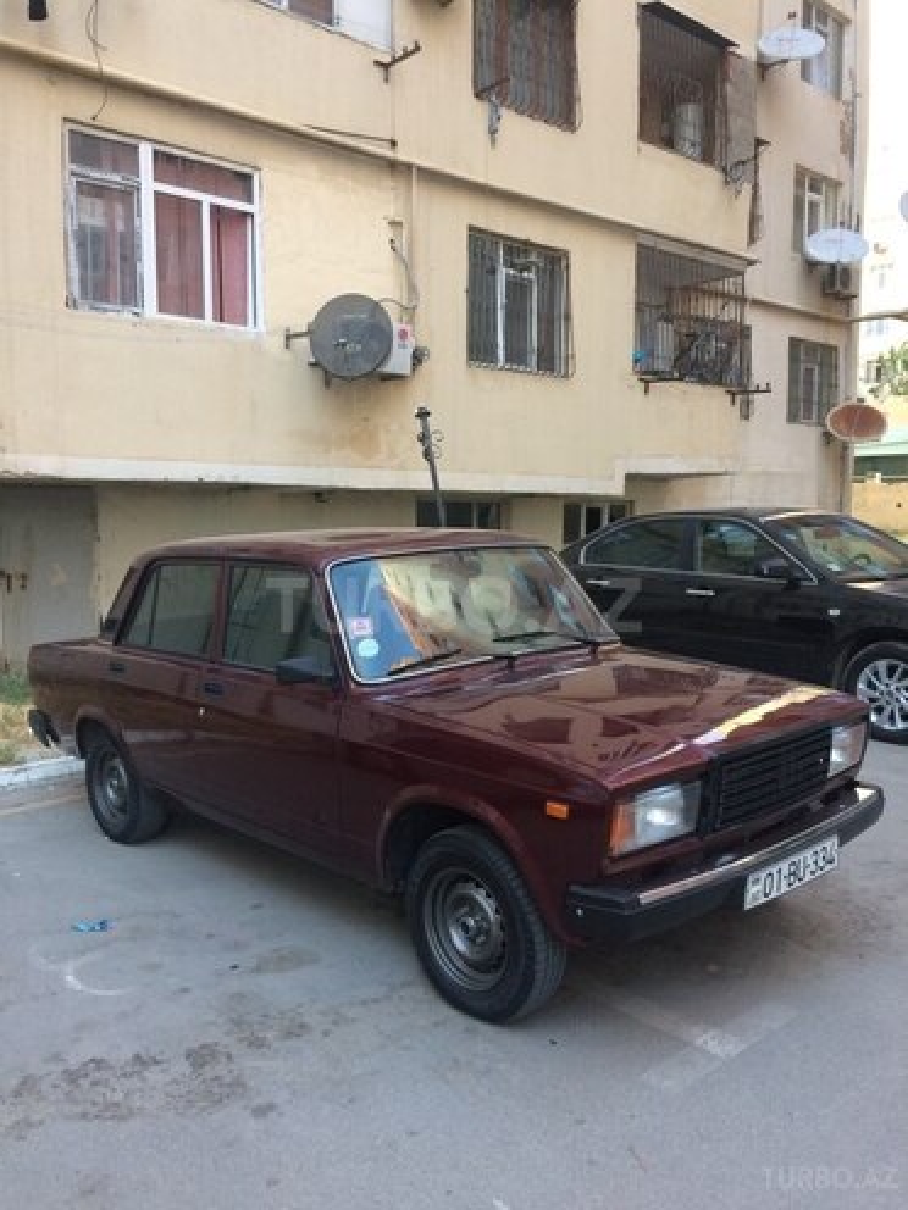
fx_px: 1014
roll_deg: +1.7
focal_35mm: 29
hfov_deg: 48.2
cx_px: 454
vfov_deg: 61.7
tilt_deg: -3.5
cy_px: 605
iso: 64
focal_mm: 4.15
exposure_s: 1/33
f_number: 2.2
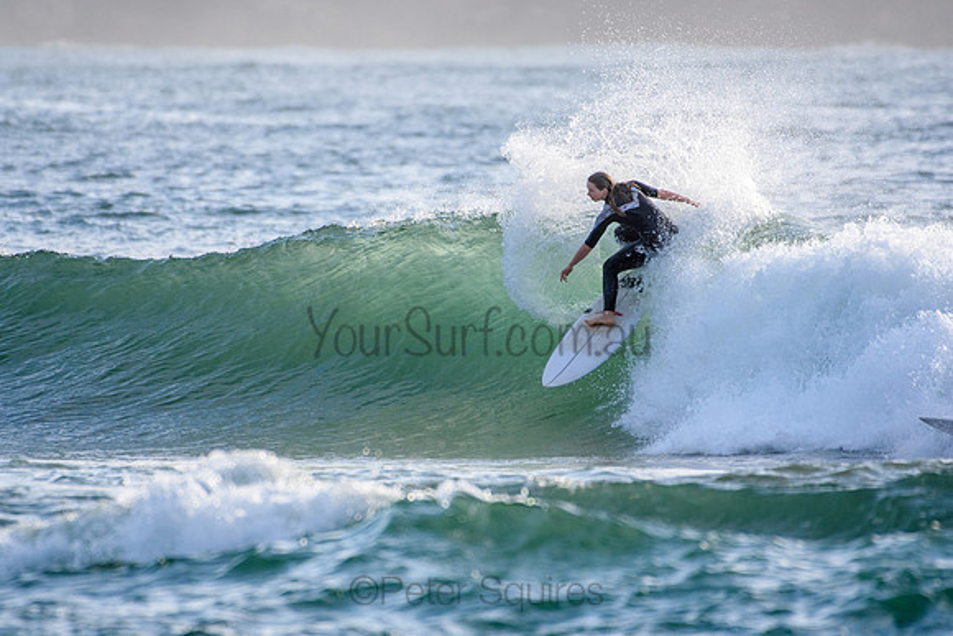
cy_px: 318
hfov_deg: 2.7
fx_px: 19858
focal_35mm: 750
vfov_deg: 1.8
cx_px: 476
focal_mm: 500
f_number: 5.6
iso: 500
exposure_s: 1/2000
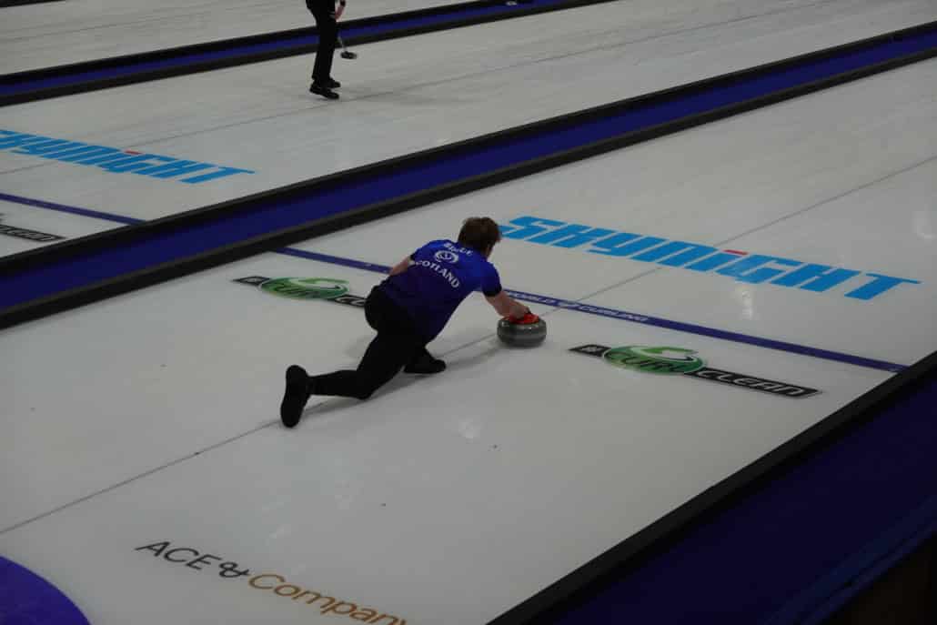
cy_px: 312
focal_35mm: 78
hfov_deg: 26.0
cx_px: 468
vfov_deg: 17.5
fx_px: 2030
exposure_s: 1/250
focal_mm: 28.54
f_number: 4
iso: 200
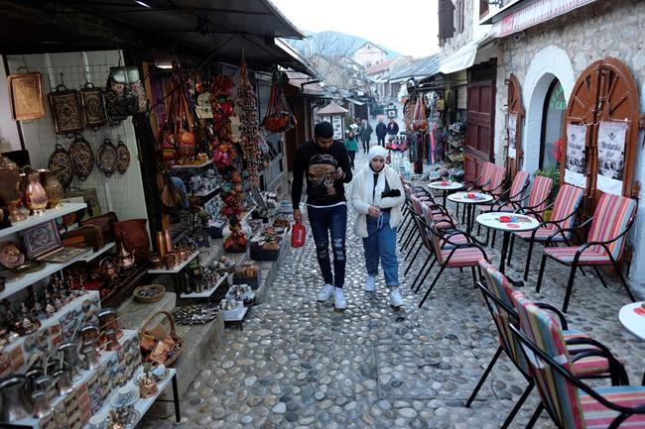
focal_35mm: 24
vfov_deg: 53.1
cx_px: 322
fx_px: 430
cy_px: 214
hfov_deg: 73.8
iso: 400
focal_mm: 16
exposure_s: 1/250
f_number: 2
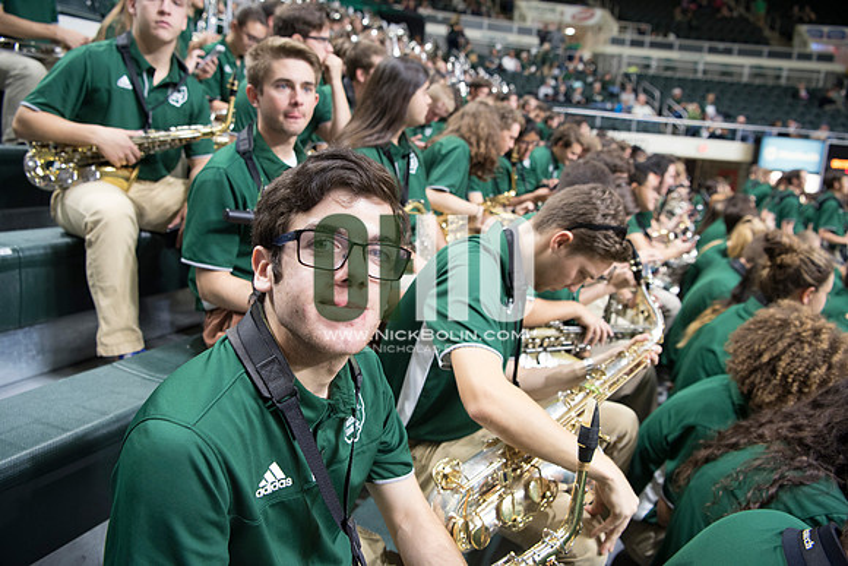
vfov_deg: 53.2
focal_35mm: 24
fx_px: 565
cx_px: 424
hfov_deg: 73.7
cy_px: 283
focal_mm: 24
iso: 2000
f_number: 3.5
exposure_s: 1/125
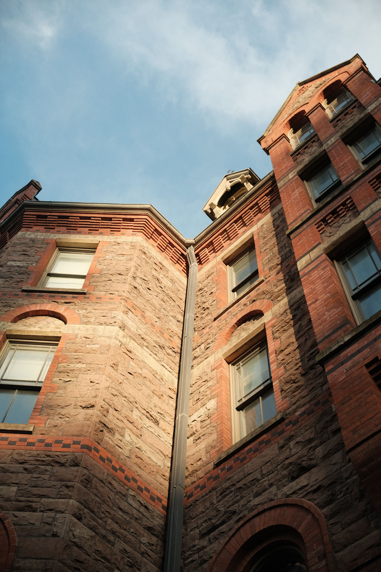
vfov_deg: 47.4
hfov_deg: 32.6
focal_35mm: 41
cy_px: 286
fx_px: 651
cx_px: 190
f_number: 5.6
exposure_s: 1/1000
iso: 800
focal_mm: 27
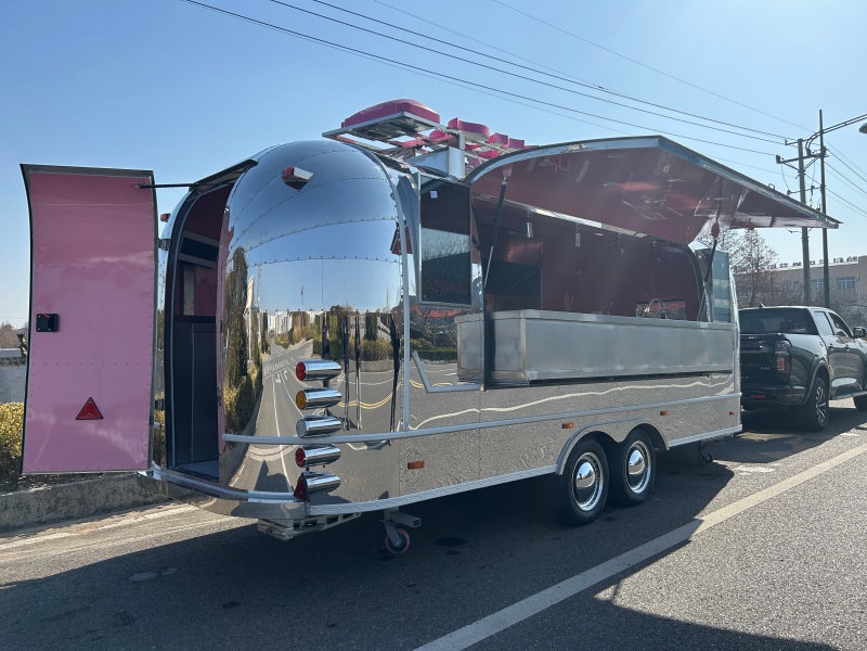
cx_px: 434
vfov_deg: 53.1
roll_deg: +2.2
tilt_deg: +2.5
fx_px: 651
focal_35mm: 26
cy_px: 326
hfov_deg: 67.3
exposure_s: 1/4274
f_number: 1.5
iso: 50
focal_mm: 5.7
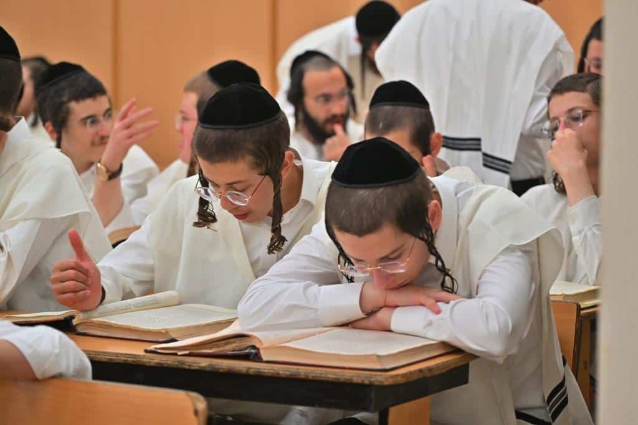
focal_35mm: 115
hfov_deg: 17.8
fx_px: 2038
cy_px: 212
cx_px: 319
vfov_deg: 11.9
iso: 640
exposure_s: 1/200
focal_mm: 115
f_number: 4
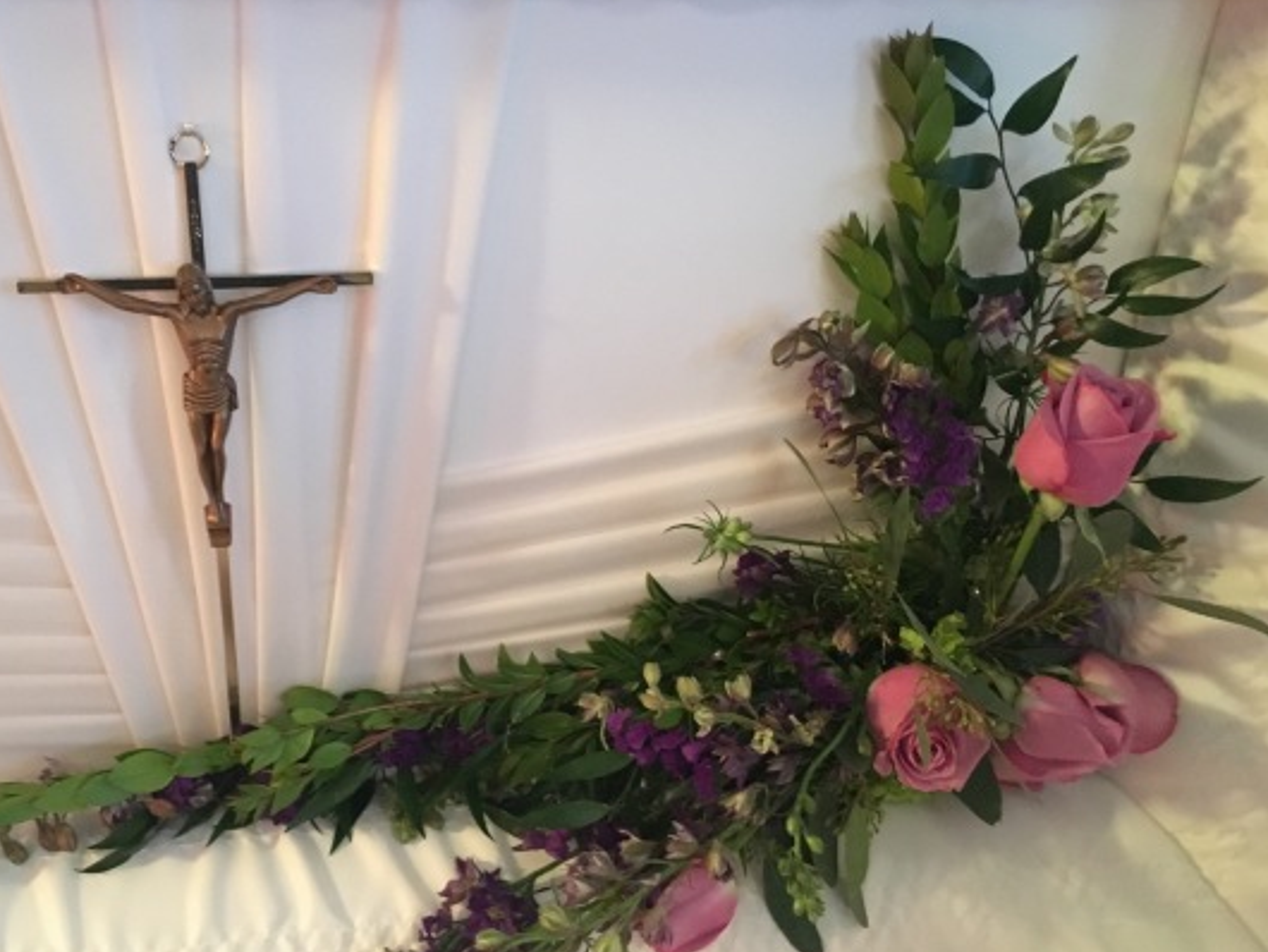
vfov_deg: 40.6
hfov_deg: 52.2
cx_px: 507
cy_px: 562
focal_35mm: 35
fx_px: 1283
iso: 320
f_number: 2.2
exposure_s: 1/15
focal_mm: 4.15
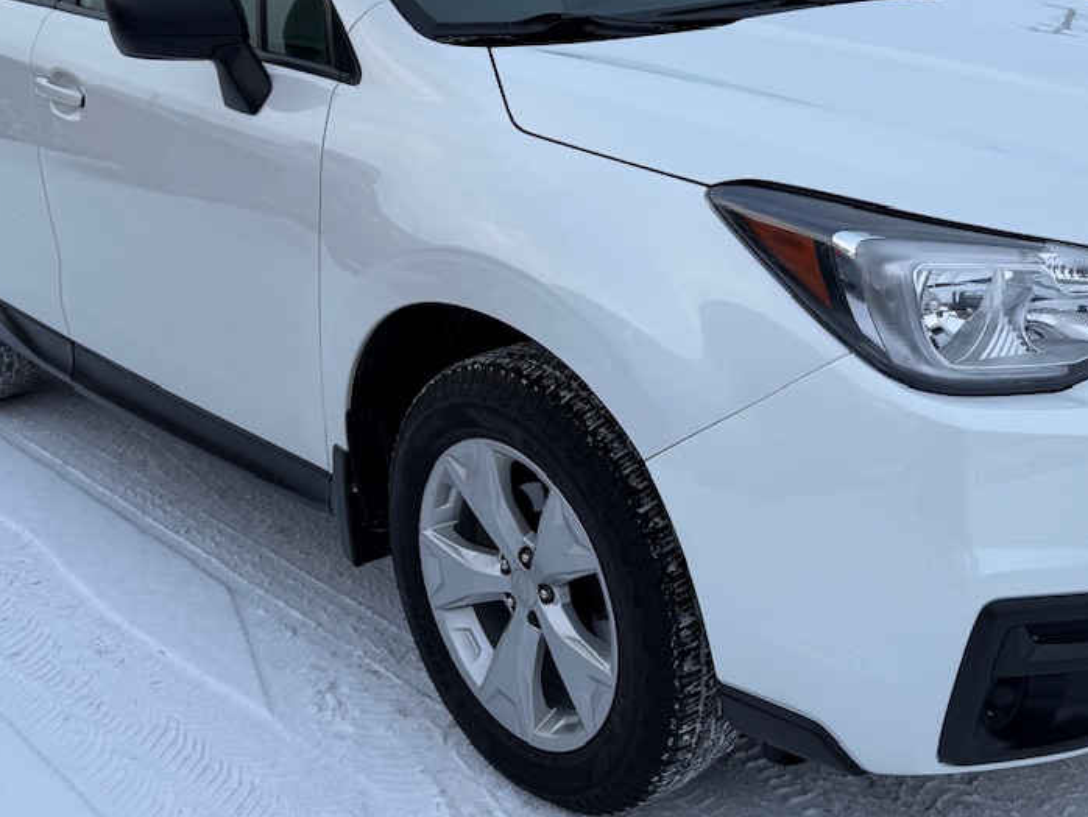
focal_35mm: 44
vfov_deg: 32.5
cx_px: 686
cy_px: 246
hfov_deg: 42.6
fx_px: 1383
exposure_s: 1/1106
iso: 80
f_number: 1.78
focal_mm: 6.76
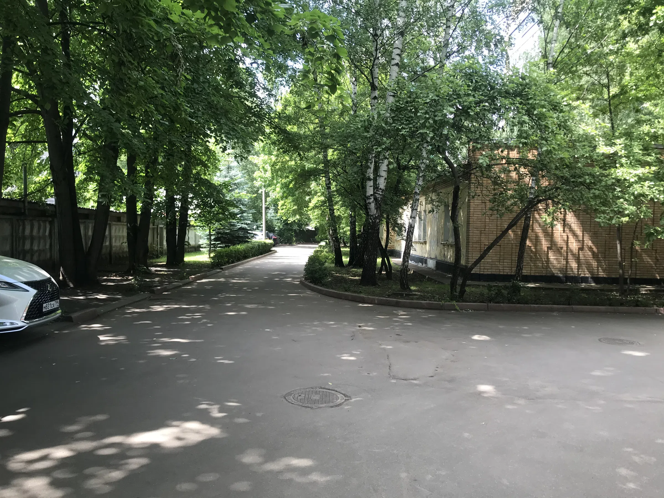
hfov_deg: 63.4
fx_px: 537
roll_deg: -1.2
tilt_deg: +1.1
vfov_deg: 49.7
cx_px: 332
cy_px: 249
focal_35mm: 28
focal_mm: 3.99
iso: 20
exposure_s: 1/162
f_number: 1.8
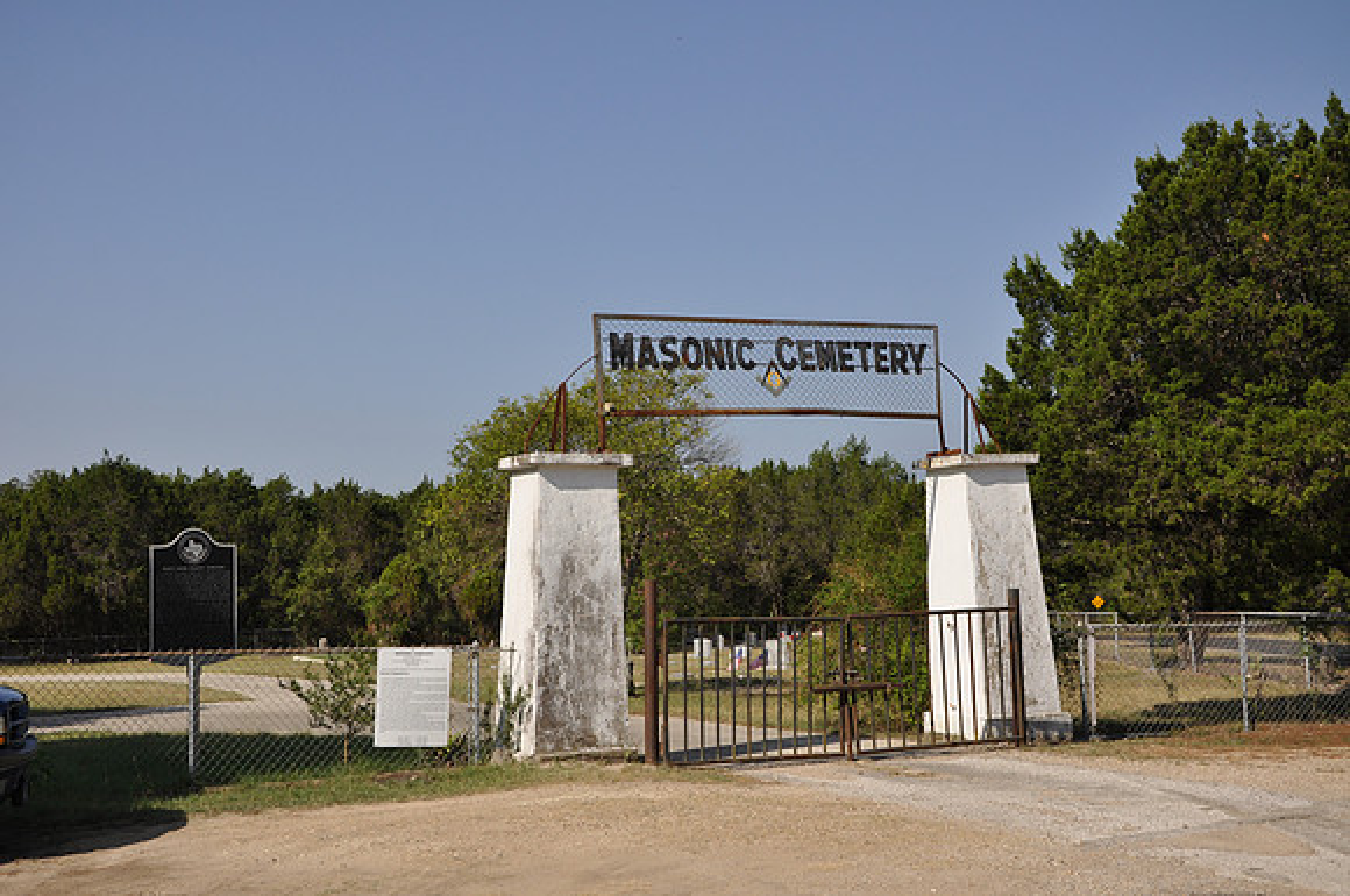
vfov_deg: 29.8
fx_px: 1685
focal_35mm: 45
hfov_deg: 43.7
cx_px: 675
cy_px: 448
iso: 200
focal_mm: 30
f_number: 8
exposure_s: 1/250
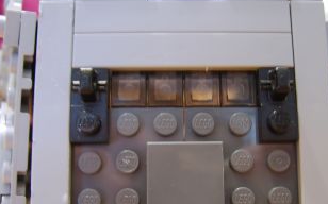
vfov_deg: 30.9
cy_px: 137
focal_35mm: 41
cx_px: 179
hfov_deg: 48.2
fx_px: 366
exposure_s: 1
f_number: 2.7
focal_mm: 8.13
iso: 71
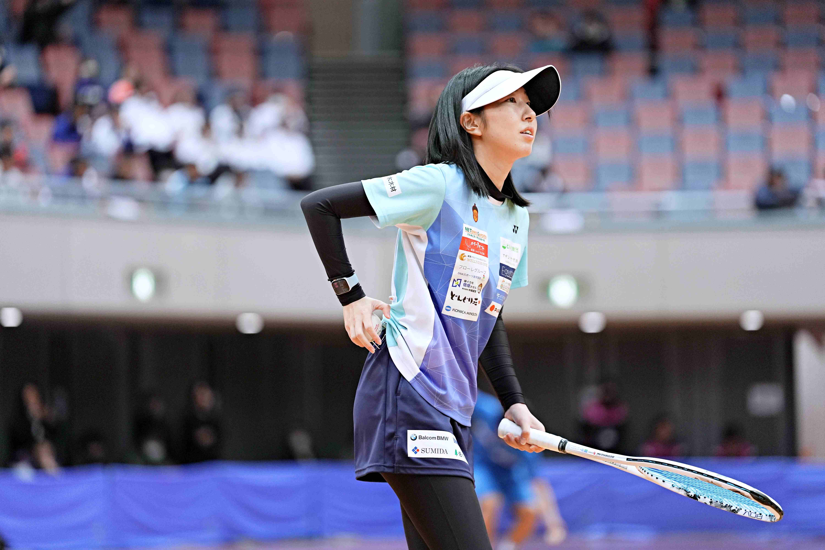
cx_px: 412
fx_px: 3850
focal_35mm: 168
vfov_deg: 8.2
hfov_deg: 12.2
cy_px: 275
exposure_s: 1/400
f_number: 2.8
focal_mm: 168
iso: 1600
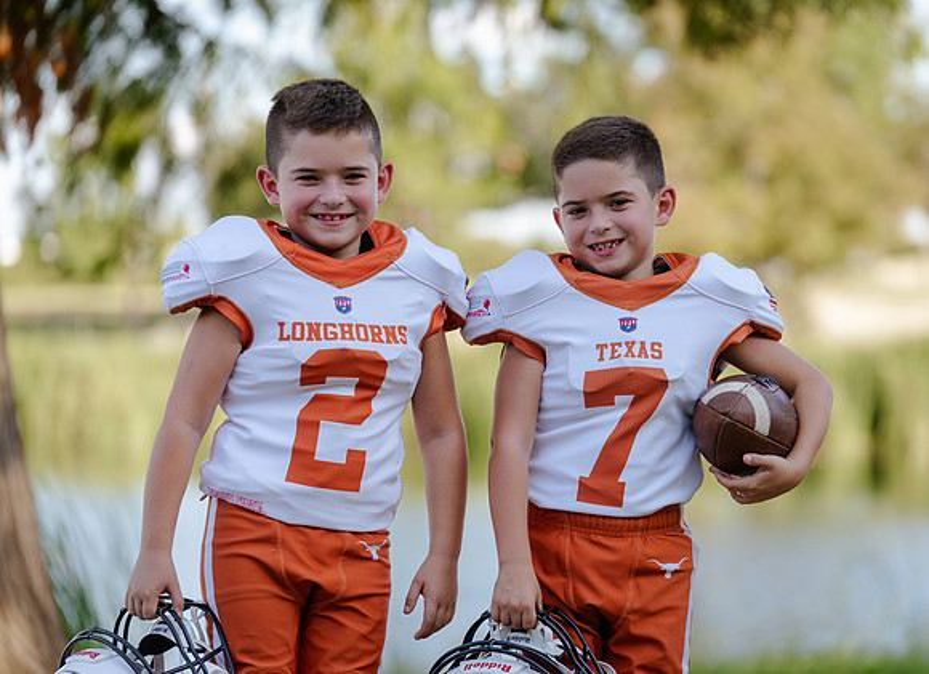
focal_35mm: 133
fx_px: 3540
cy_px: 337
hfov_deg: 14.9
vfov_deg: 10.9
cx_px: 506
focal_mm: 126
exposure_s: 1/320
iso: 125
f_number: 3.2
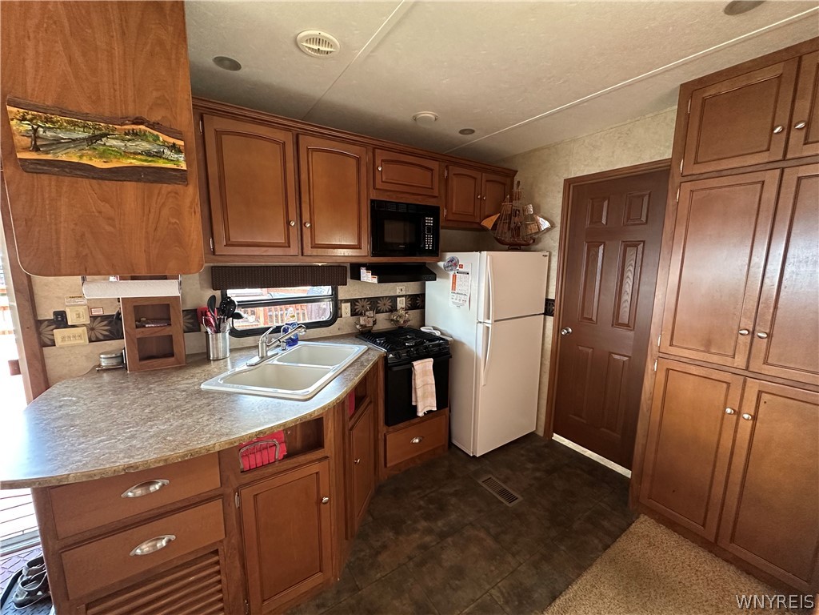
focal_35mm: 14
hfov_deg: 102.1
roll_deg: -0.8
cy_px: 308
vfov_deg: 85.7
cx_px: 410
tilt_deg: -8.3
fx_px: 331
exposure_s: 1/60
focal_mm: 2.22
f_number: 2.2
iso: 400
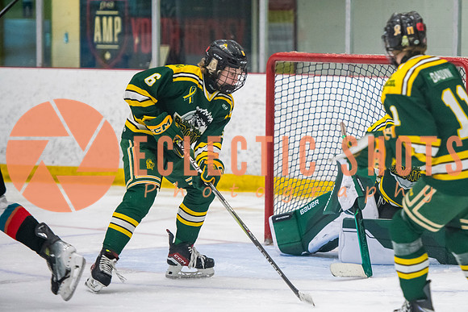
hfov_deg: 9.3
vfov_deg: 6.2
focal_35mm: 221
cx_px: 357
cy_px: 127
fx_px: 2877
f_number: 3.2
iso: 2500
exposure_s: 1/640
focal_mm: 145
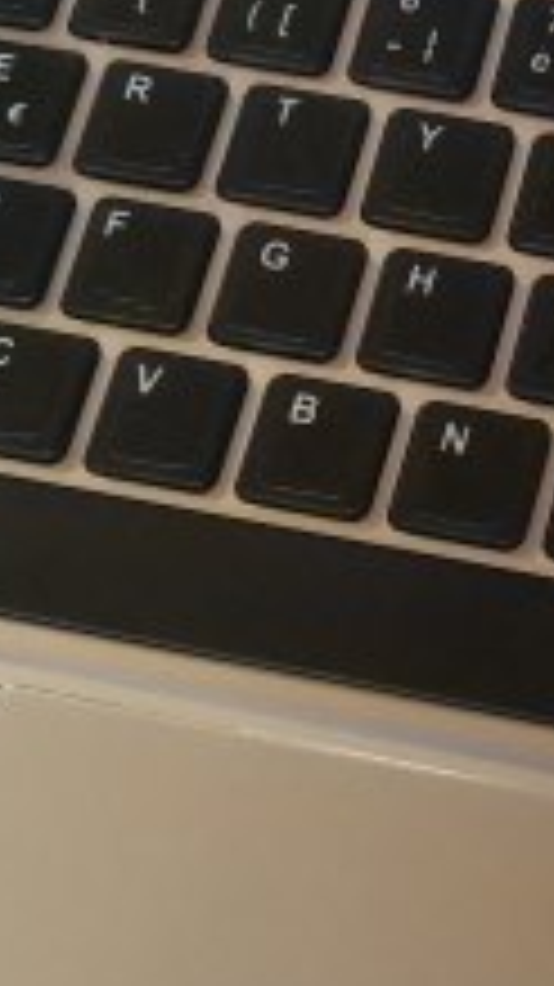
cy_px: 396
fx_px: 2667
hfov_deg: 11.6
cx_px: 698
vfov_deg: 20.9
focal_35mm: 102
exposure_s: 1/25
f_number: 2
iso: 800
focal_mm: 4.5
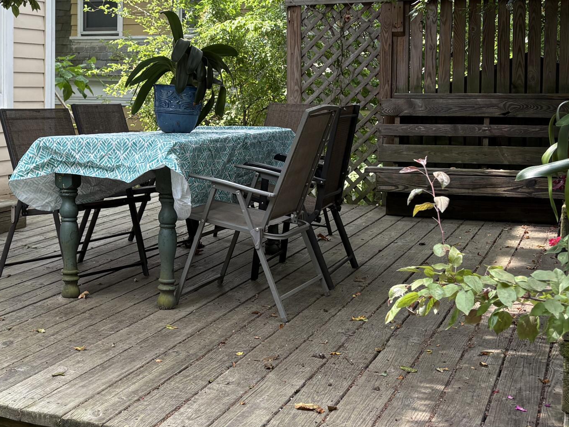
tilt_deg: -3.2
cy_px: 134
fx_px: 937
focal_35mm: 57
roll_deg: +0.7
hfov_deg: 33.3
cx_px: 160
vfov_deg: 25.5
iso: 64
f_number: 1.6
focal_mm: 5.96
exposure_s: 1/402
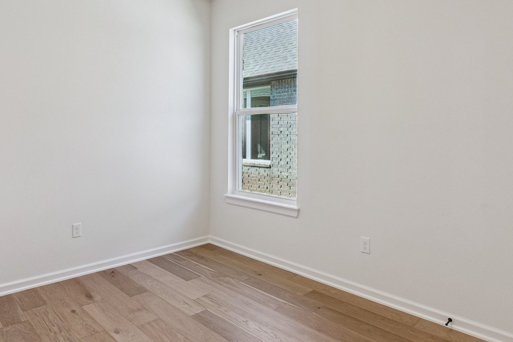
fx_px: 342
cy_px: 133
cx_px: 227
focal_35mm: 24
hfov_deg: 73.5
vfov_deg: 52.7
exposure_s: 1/80
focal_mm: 10.5
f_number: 6.3
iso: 200
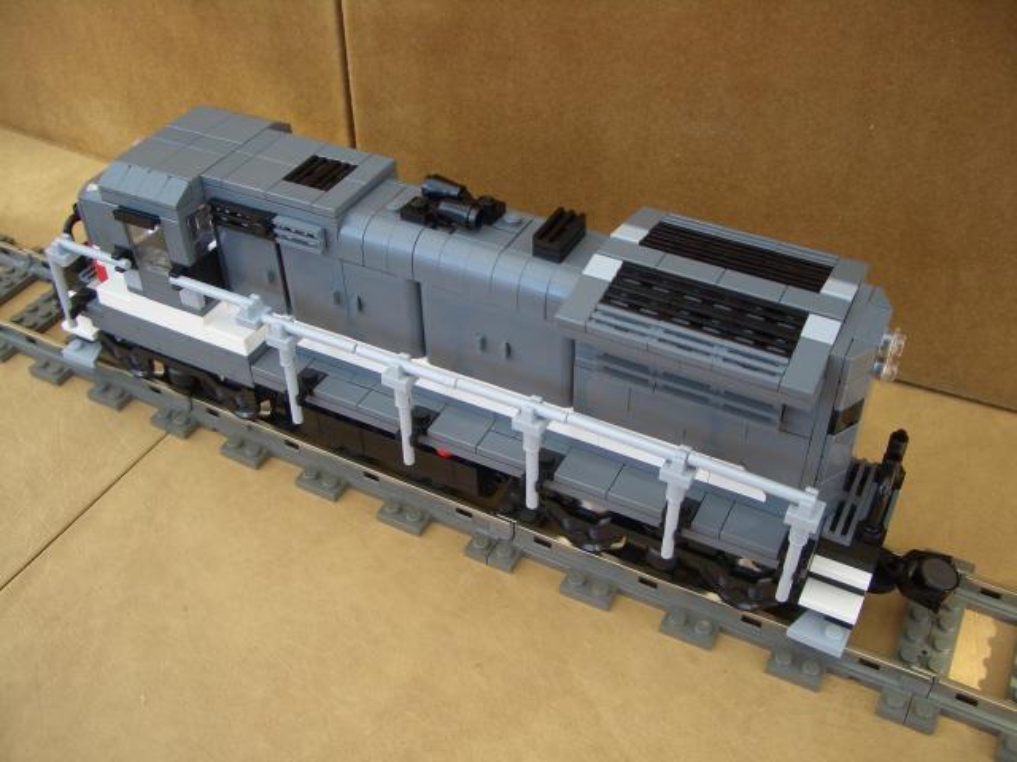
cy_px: 381
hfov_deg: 52.6
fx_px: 1028
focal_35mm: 35
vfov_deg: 40.7
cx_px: 508
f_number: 2.6
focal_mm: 5.8
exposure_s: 1/100
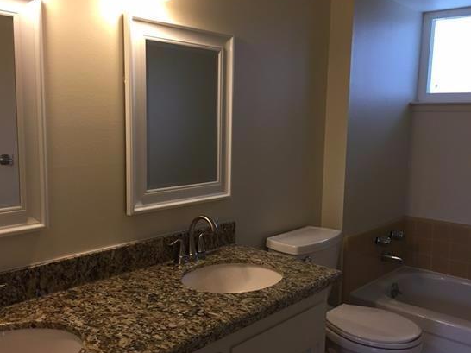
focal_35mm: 34
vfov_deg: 41.8
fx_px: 462
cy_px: 182
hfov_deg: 53.9
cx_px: 219
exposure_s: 1/30
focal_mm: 4.15
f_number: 2.2
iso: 32
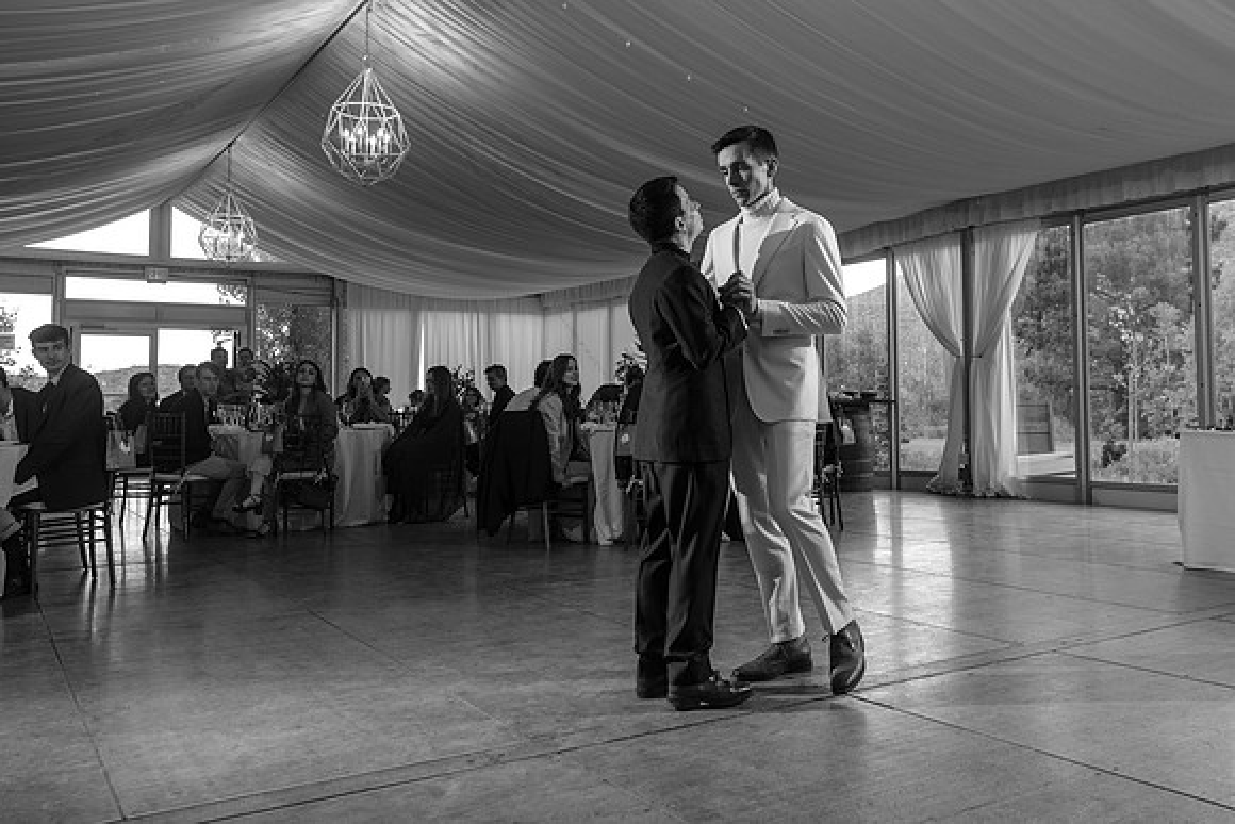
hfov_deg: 58.2
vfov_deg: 40.9
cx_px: 734
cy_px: 335
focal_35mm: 32
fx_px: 1101
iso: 400
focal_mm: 18
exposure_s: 1/250
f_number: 2.5
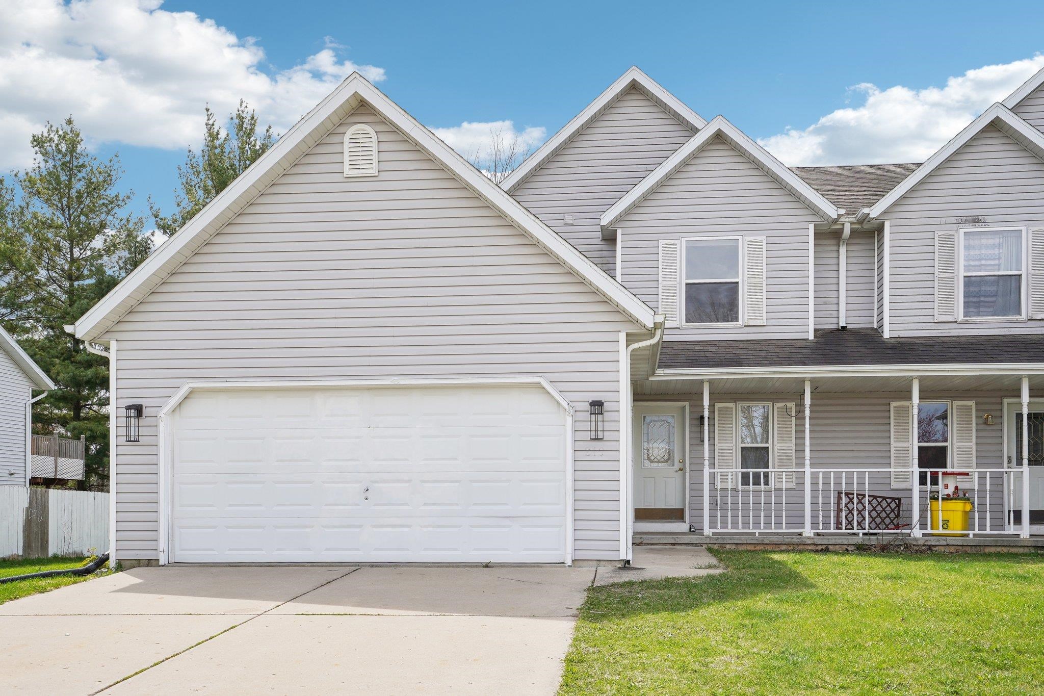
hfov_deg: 54.4
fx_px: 1015
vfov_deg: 37.8
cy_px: 348
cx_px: 522
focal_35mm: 35
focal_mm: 35
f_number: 8
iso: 100
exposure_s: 1/200
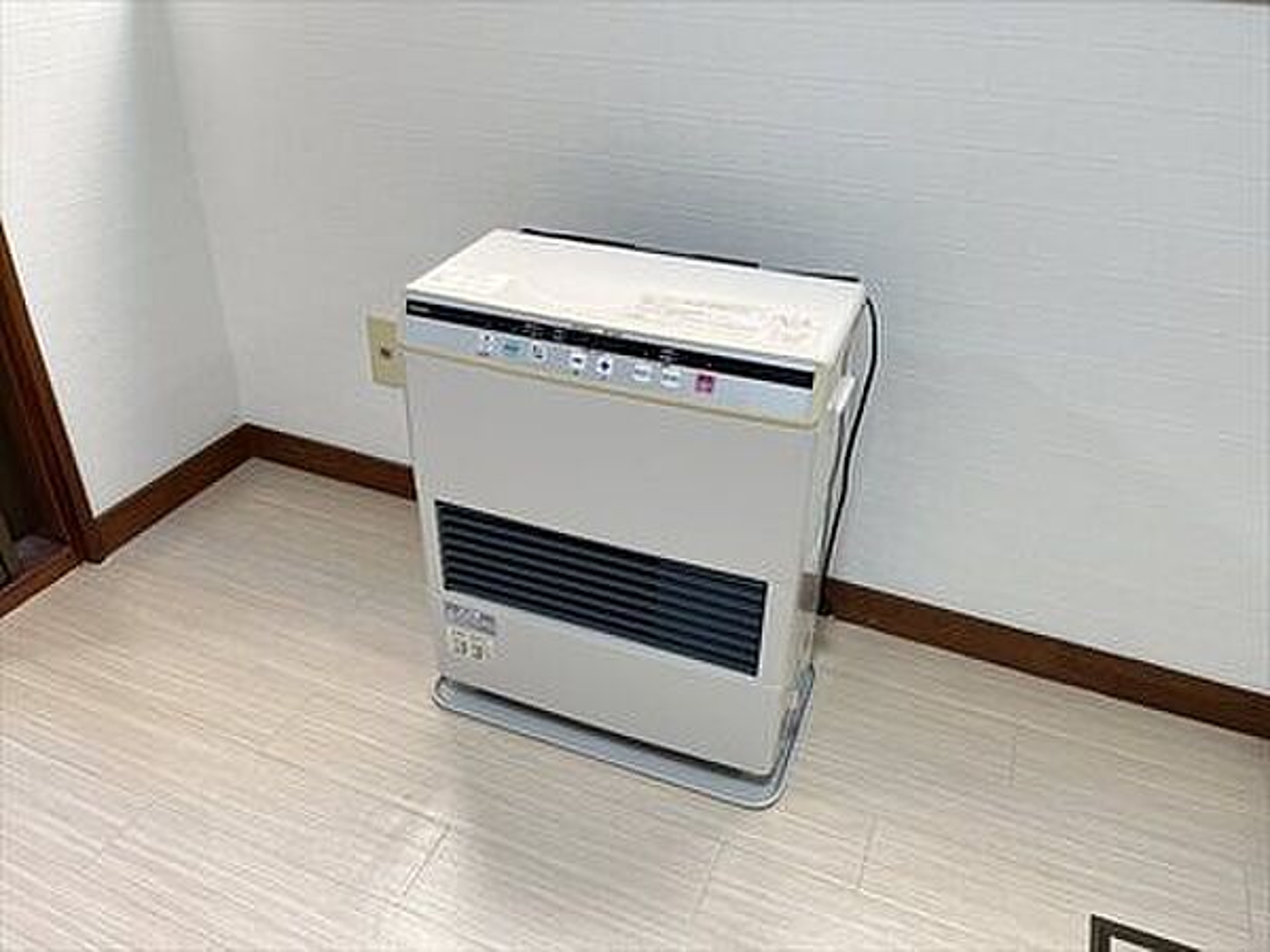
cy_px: 476
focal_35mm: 26
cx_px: 635
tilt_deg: -31.7
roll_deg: -0.9
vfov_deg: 53.1
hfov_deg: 67.3
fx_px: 954
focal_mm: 5.1
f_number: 1.6
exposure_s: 1/100
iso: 80
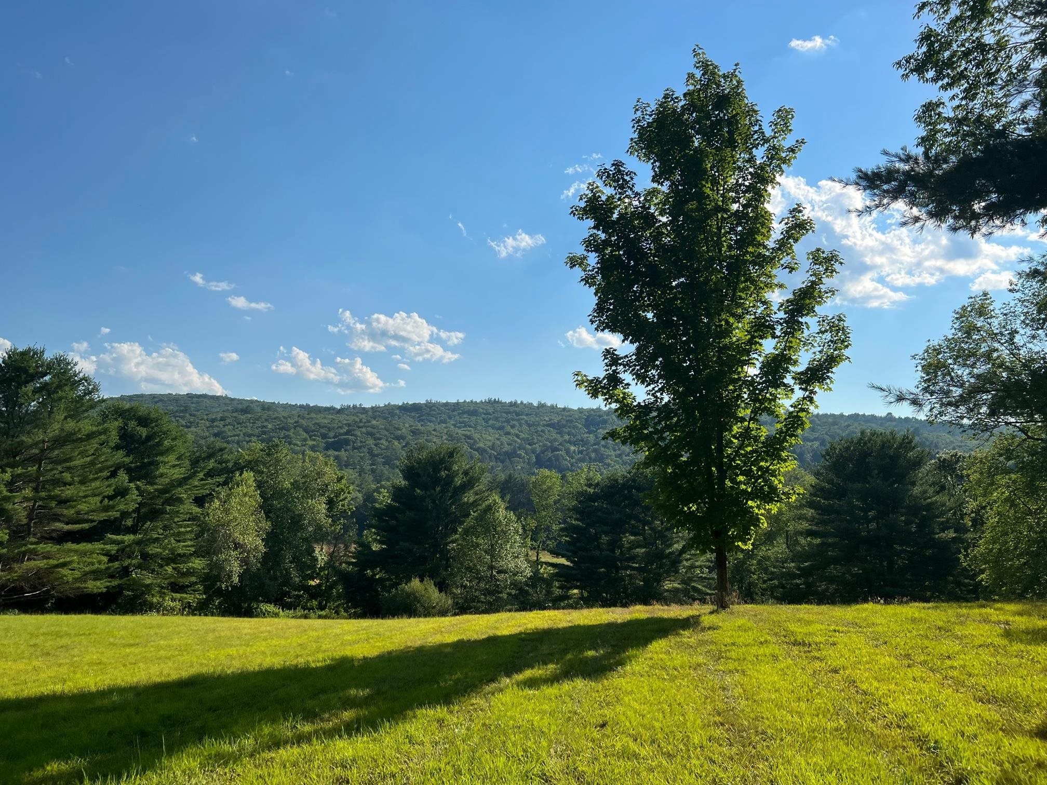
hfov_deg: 67.3
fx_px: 786
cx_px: 524
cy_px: 392
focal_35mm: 26
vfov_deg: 53.1
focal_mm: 5.7
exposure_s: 1/6993
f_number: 1.5
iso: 50
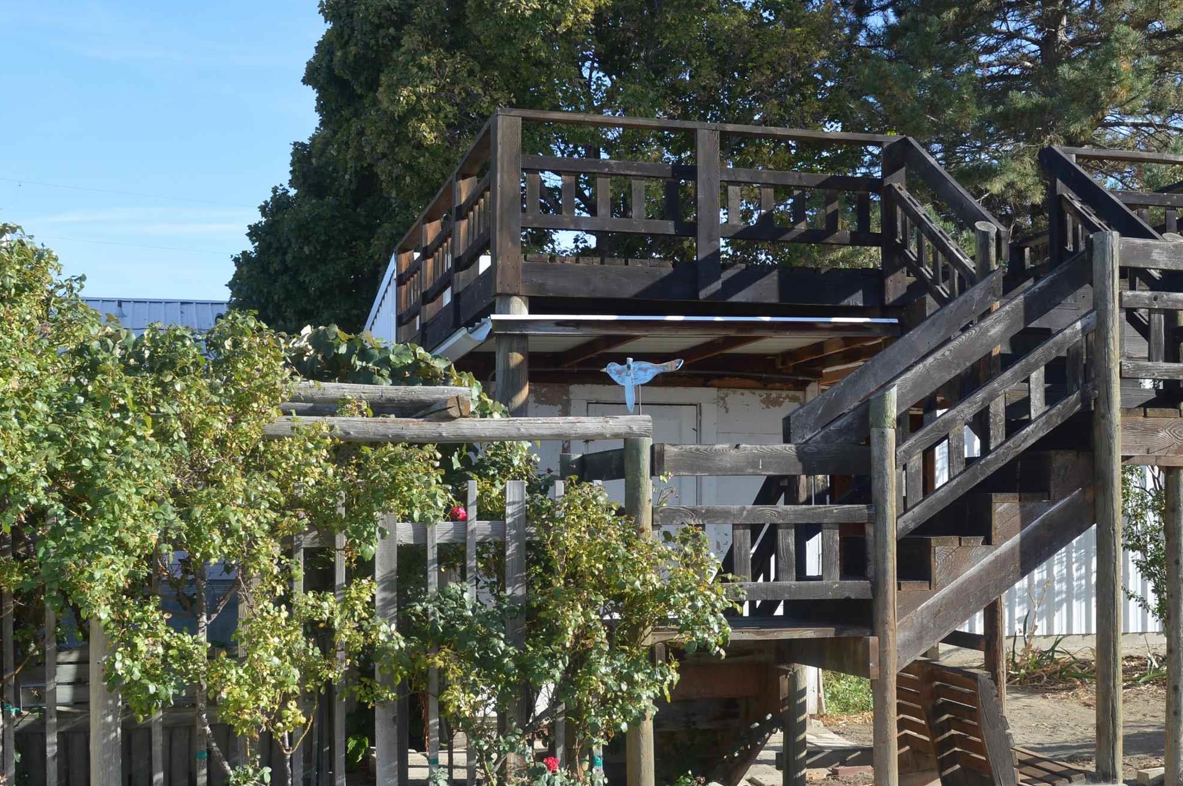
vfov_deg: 26.4
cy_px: 463
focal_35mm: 51
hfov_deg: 38.8
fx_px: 1674
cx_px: 678
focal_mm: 22
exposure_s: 1/160
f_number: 6.3
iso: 100
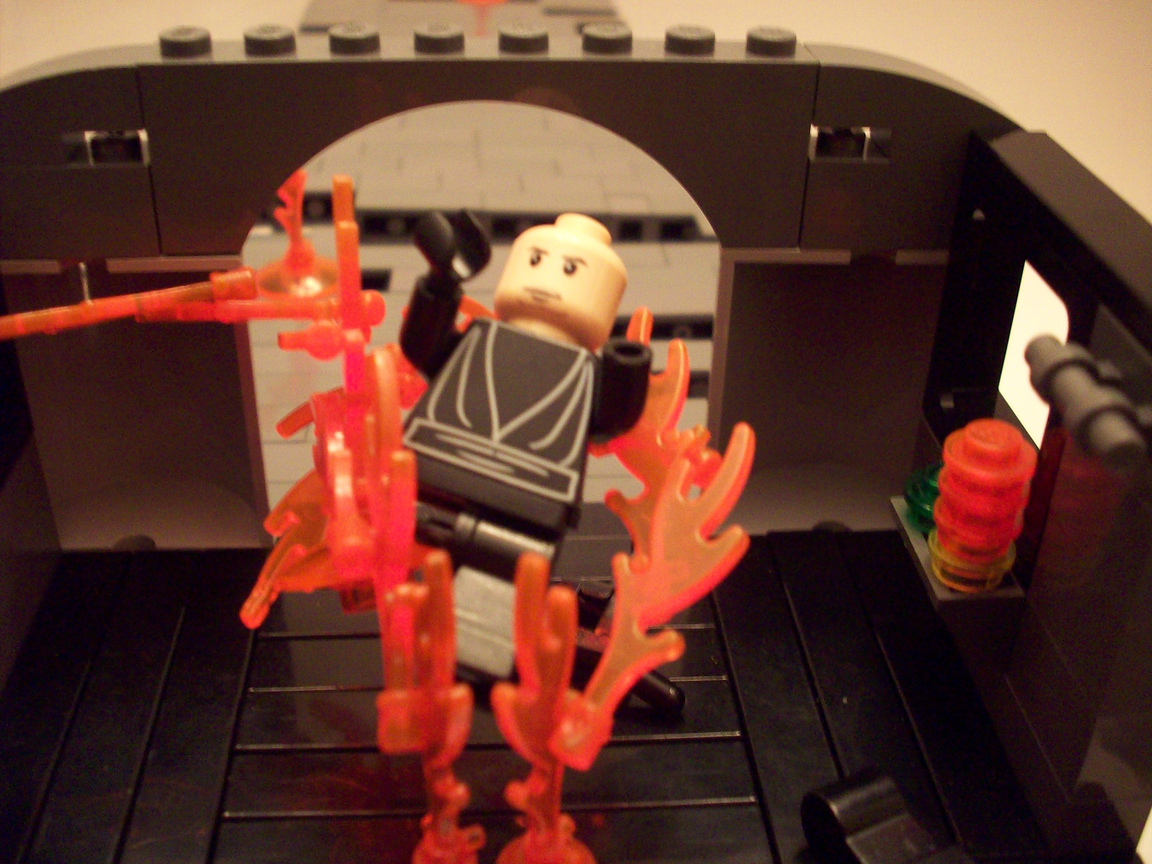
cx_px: 576
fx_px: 1231
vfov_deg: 38.7
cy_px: 432
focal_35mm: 37
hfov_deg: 50.1
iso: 200
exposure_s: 1/8
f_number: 2.8
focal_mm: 6.2
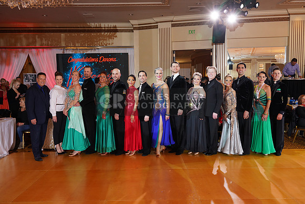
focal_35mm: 30
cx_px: 152
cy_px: 102
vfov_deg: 43.6
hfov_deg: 61.9
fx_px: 254
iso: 1600
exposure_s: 1/200
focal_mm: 30
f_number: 5.6
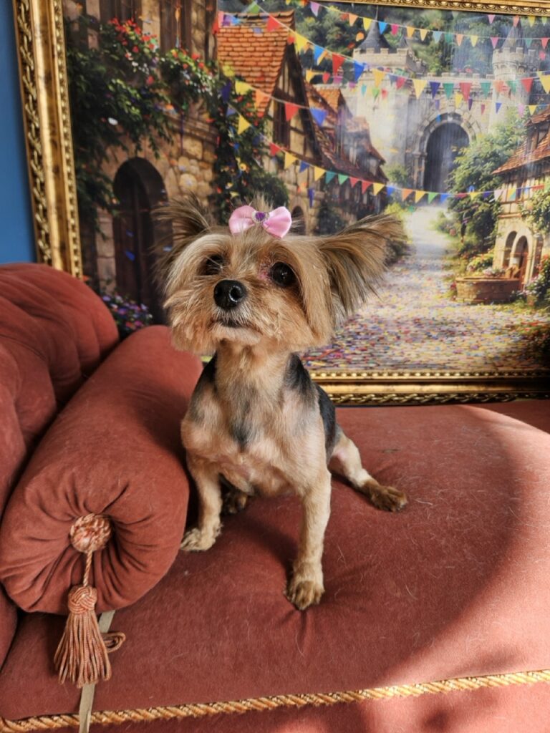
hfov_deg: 58.9
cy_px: 366
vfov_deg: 73.9
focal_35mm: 23
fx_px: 487
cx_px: 275
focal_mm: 5.4
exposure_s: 1/338
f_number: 1.8
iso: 32
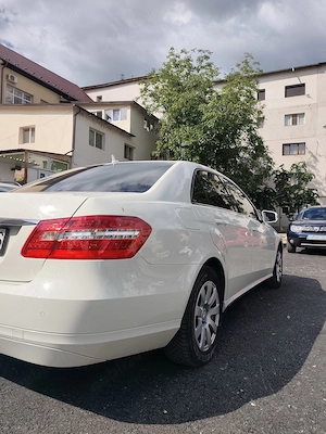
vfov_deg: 71.6
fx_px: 301
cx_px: 163
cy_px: 217
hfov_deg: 56.8
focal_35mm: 24
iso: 50
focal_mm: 5.84
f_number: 1.6
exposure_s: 1/5618
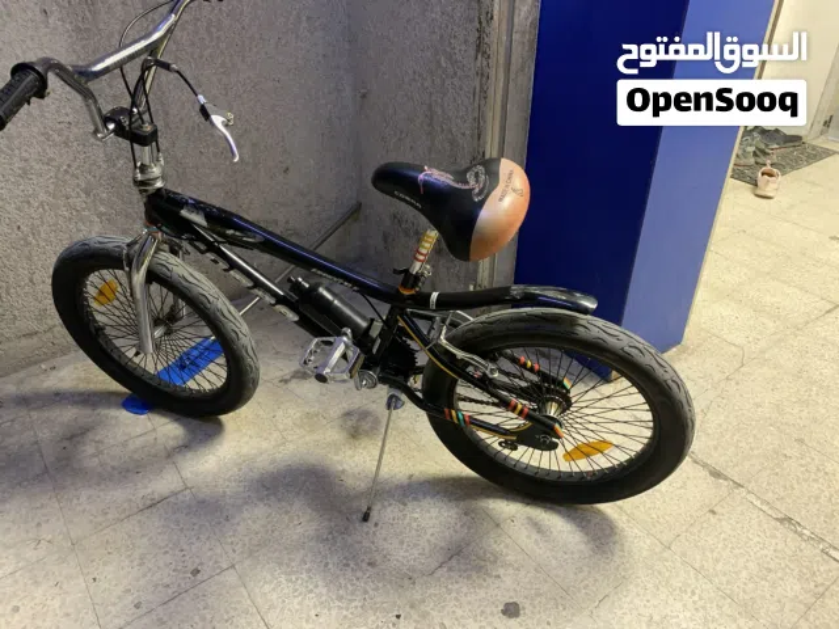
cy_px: 314
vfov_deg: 53.1
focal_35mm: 26
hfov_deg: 67.3
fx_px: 630
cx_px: 420
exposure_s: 1/50
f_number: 1.8
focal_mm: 4.25
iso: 320
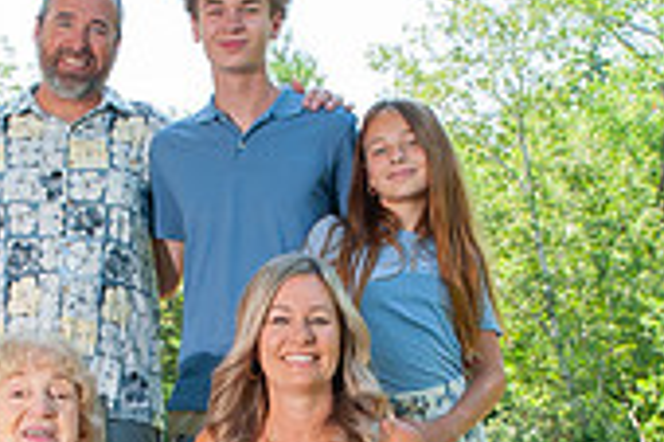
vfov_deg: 14.1
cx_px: 232
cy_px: 488
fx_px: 1751
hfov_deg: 21.4
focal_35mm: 95
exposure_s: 1/125
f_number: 13
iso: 640
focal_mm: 24
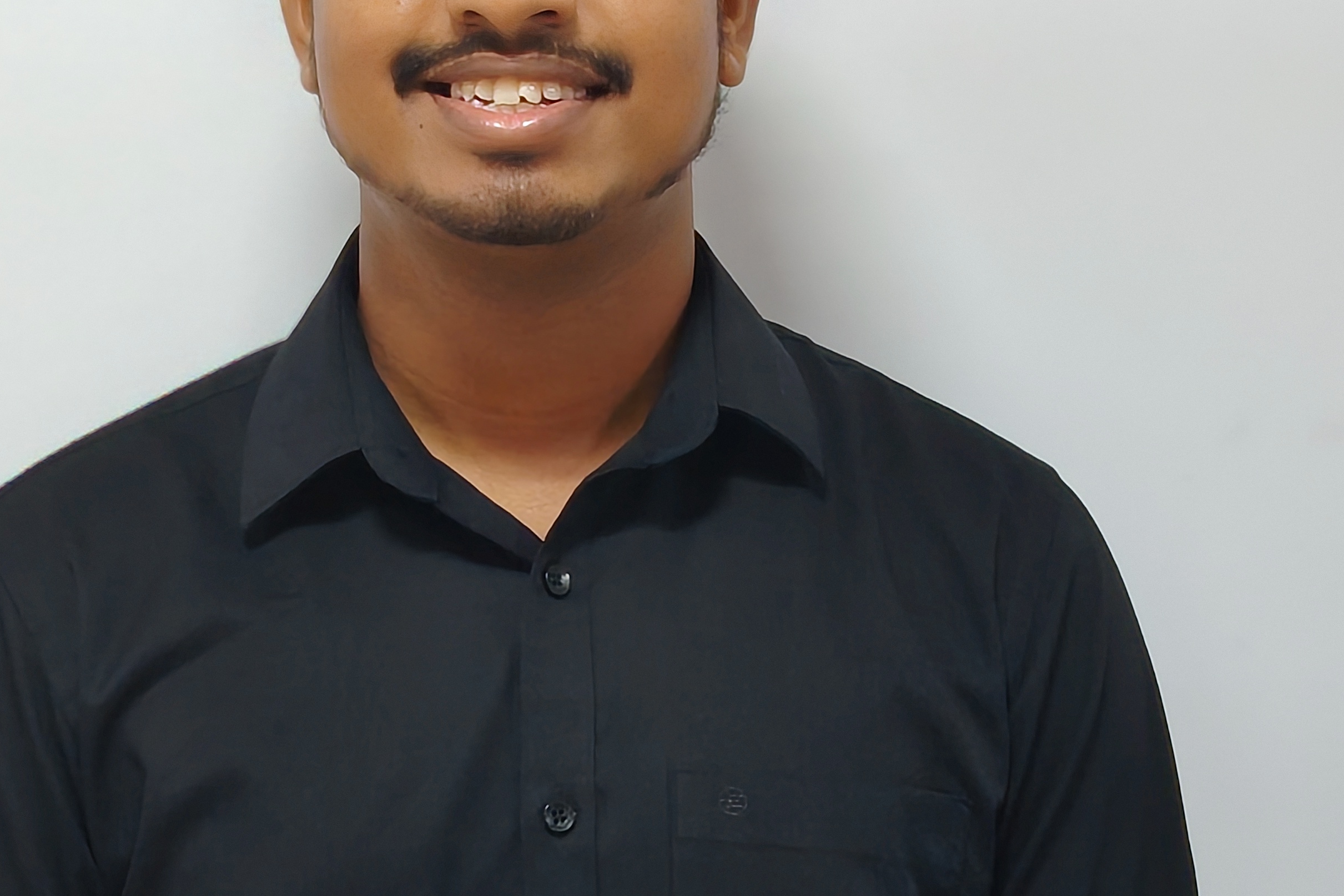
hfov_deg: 16.8
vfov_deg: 11.2
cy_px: 435
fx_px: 4554
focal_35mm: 122
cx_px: 517
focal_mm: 5.25
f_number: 1.75
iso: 1147
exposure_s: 1/25
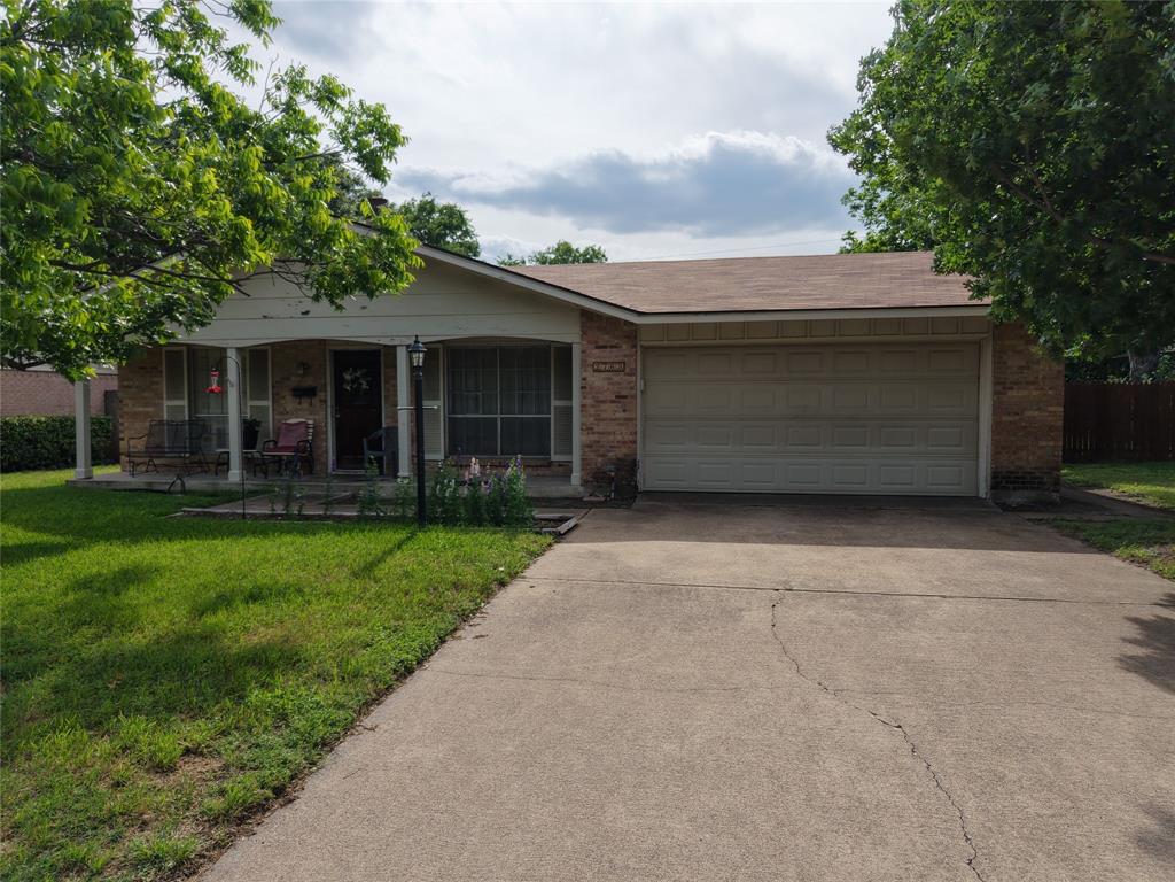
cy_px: 441
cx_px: 588
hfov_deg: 71.6
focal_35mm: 24
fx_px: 815
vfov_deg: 56.8
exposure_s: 1/8000
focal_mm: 8.67
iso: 410
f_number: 1.8
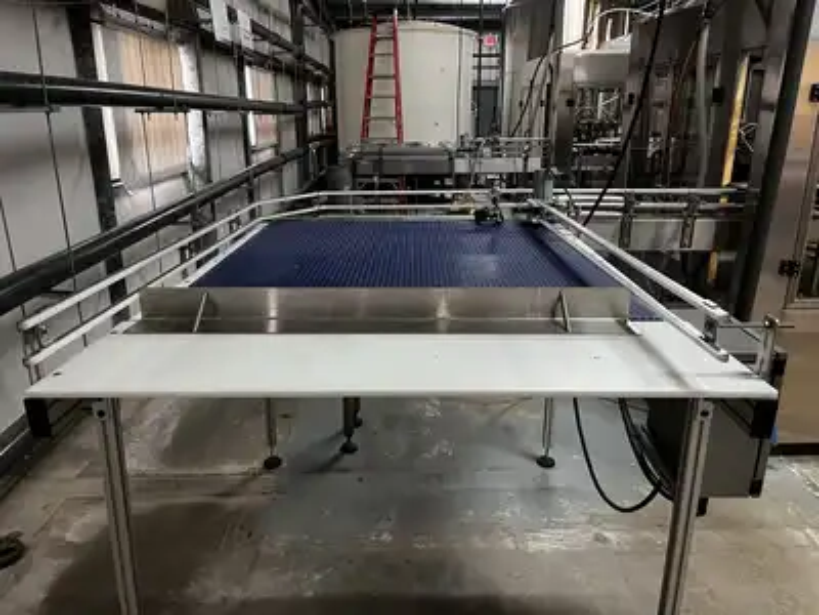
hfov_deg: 67.3
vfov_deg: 53.1
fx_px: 615
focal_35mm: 26
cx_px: 410
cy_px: 308
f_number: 1.6
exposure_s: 1/60
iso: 320
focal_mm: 5.1
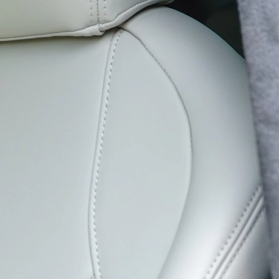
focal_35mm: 195
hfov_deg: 8.8
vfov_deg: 9.0
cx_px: -138
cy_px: 139
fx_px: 1778
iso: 400
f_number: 4.5
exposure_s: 1/640
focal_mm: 46
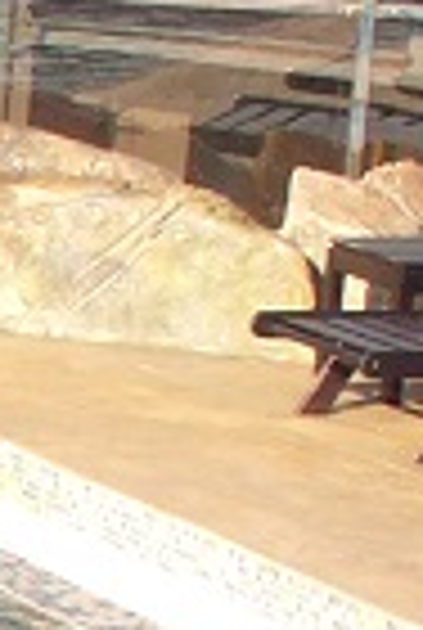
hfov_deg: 4.5
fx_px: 4805
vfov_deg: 7.4
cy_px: 850
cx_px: -1372
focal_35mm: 274
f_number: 5.6
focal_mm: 6.1
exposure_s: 1/160
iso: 80
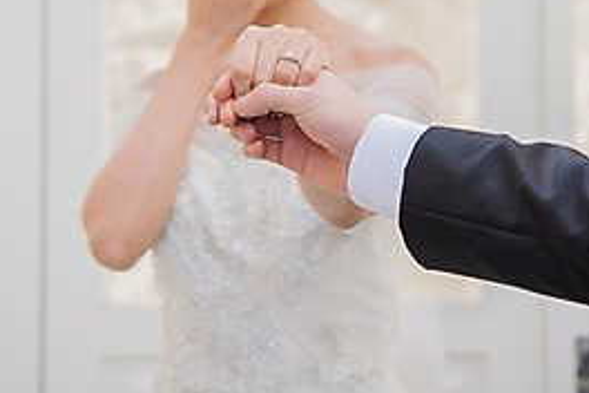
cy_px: 25
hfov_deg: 19.3
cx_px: 296
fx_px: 1734
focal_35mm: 106
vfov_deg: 12.8
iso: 250
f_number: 5
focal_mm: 70
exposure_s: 1/125
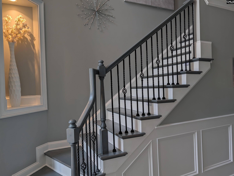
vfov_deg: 56.9
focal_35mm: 24
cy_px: 88
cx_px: 117
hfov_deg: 71.5
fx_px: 162
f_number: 1.68
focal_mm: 6.9
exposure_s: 1/60
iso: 18
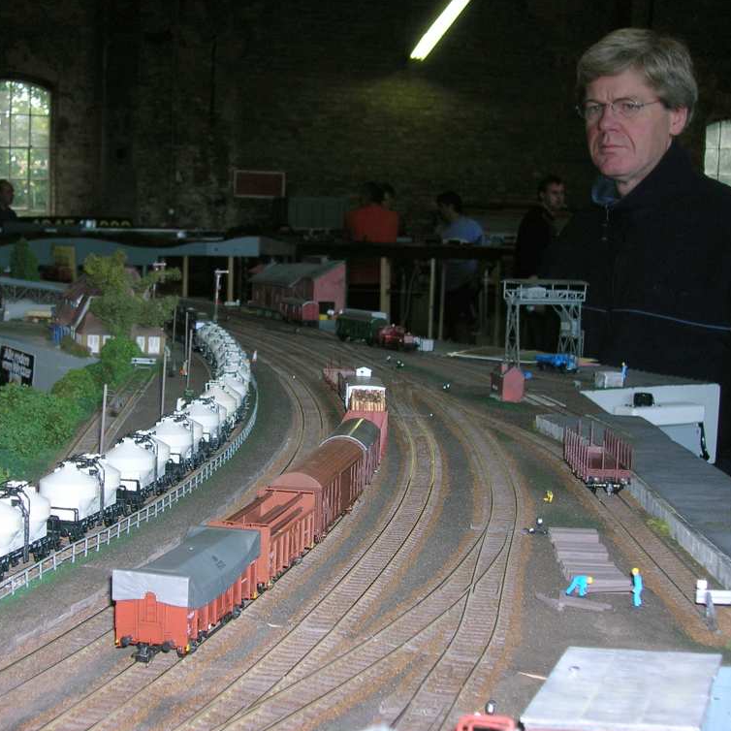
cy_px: 366
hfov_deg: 28.5
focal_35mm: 60
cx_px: 257
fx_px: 1433
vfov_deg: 28.6
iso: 60
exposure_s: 1/60.1
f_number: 3.3
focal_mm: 8.4
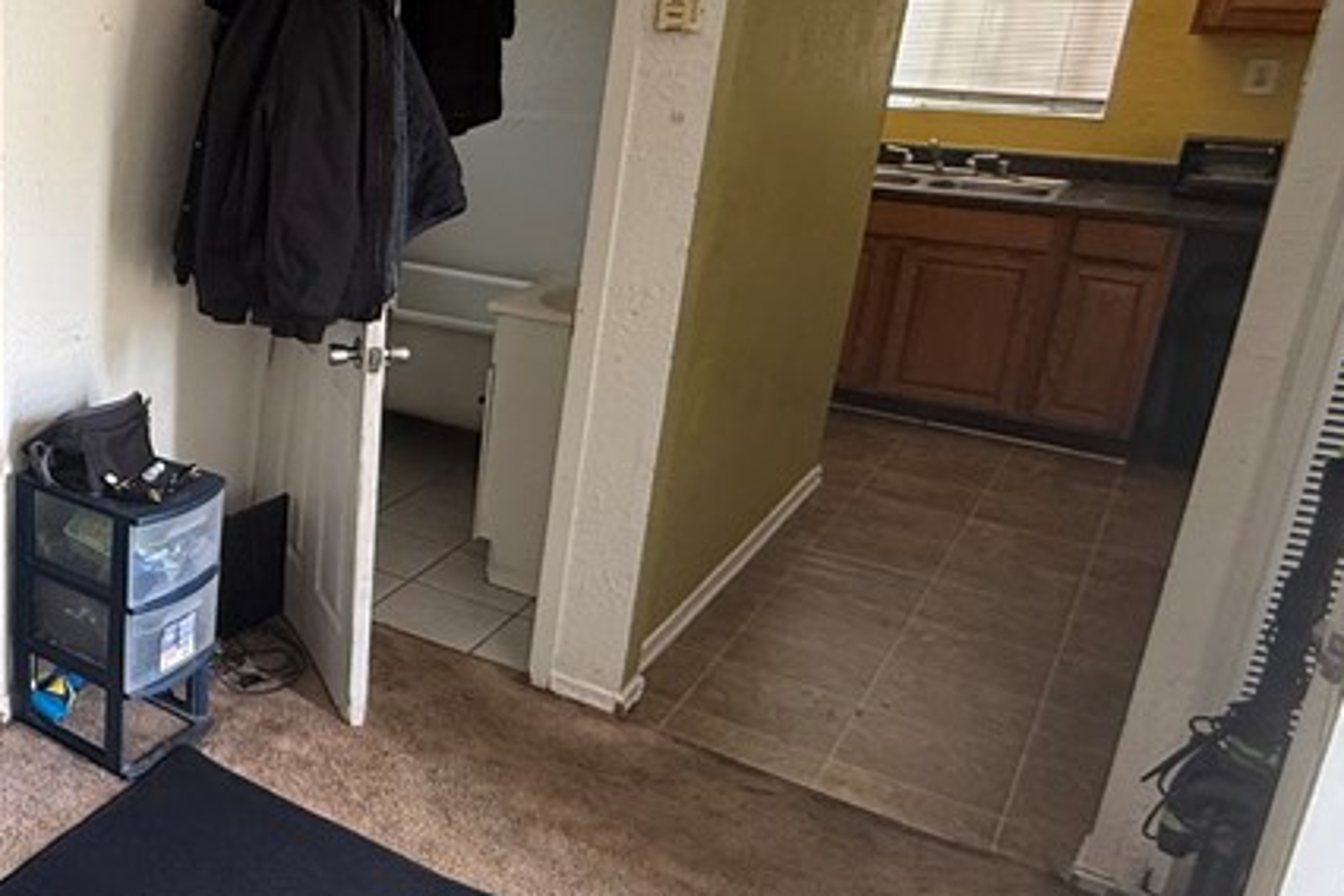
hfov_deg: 45.1
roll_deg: +0.6
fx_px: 1307
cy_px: 338
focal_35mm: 35
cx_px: -32
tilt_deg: -16.3
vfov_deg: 37.6
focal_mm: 2.22
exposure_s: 1/99
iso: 200
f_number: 2.2
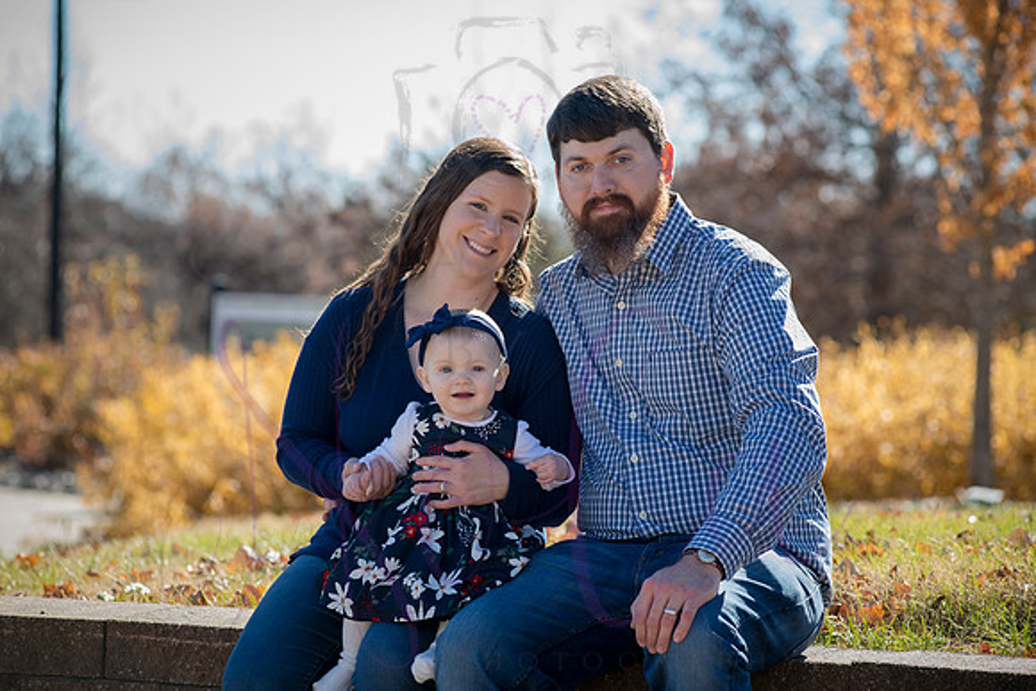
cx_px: 518
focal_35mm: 135
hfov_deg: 15.2
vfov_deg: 10.2
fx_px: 3886
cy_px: 346
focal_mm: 135
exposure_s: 1/500
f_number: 5
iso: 400
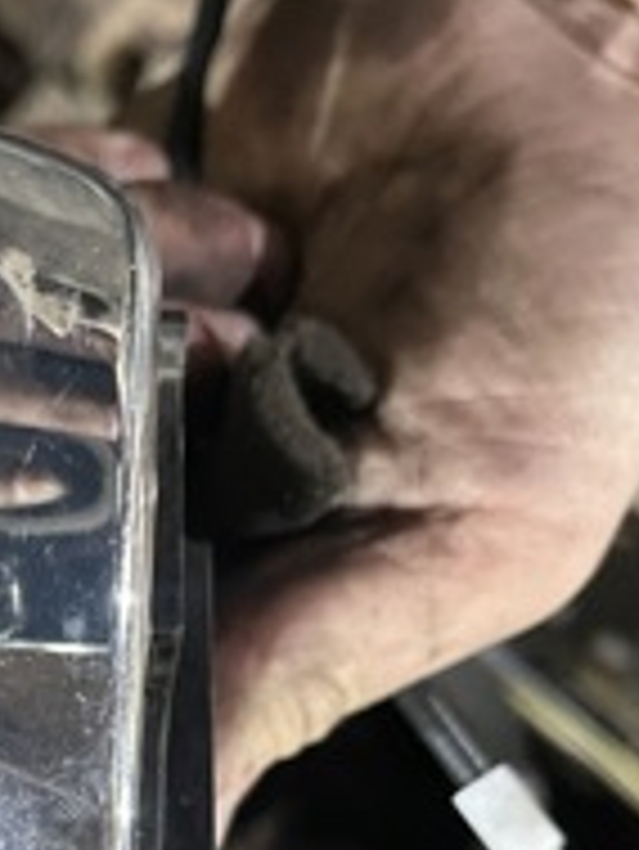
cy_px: 774
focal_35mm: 66
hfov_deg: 21.4
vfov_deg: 28.2
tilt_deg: -58.4
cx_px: -27
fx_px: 1623
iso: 500
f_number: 1.6
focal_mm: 5.1
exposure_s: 1/25
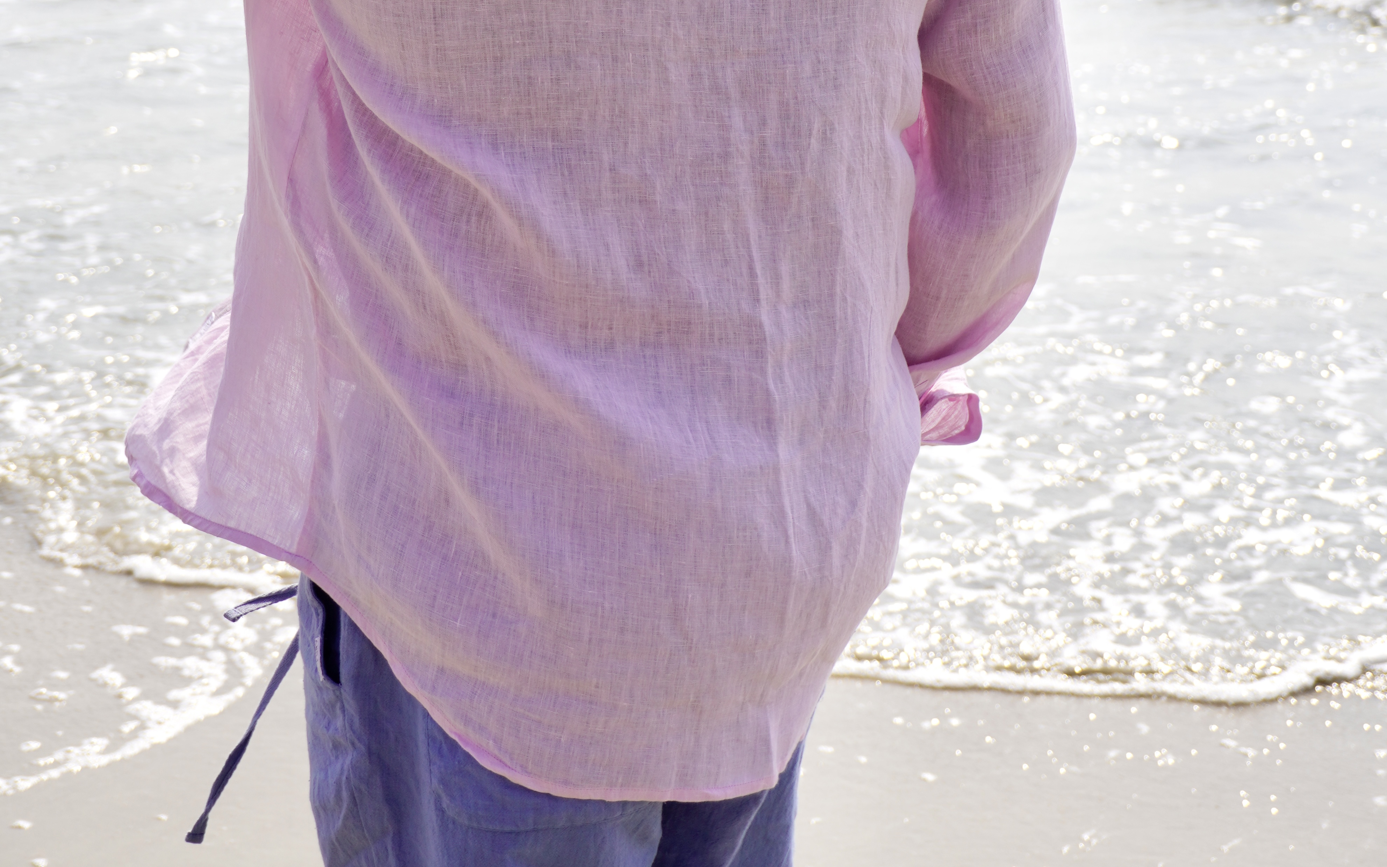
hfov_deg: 21.9
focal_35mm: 95
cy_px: 67
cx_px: 694
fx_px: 3582
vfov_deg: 13.7
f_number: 5.6
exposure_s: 1/640
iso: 100
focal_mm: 41
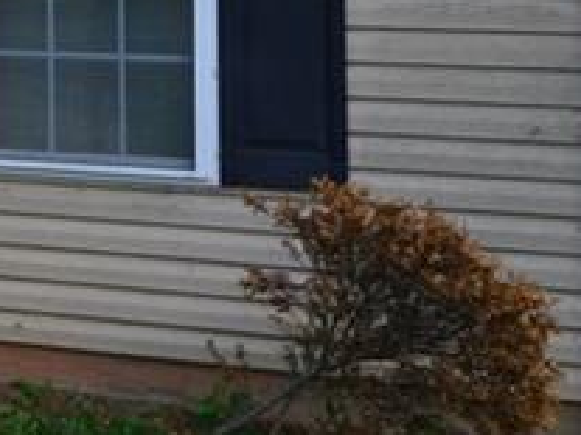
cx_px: -429
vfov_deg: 17.5
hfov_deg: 19.5
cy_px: -154
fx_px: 1315
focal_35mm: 78
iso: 400
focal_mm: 11
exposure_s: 1/200
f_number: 10
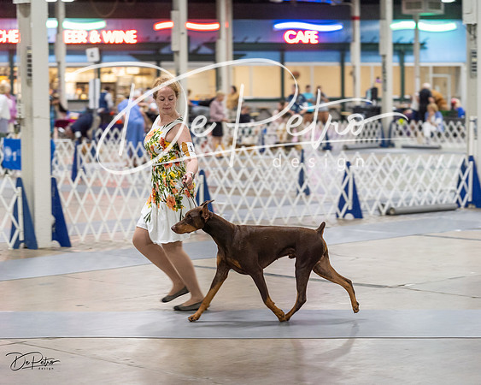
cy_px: 192
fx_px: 1490
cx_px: 240
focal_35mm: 105
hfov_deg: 18.3
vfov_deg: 14.7
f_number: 2.8
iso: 2000
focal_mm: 93
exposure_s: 1/160
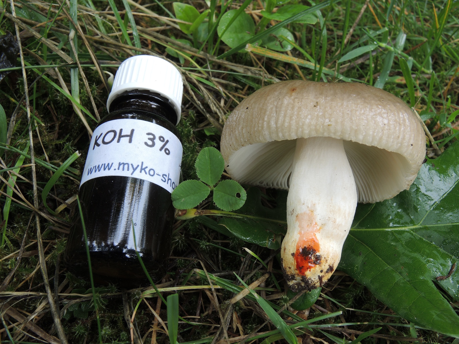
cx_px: 230
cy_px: 172
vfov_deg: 42.9
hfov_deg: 55.4
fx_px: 438
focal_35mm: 33
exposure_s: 1/20
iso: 80
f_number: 5.6
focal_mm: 7
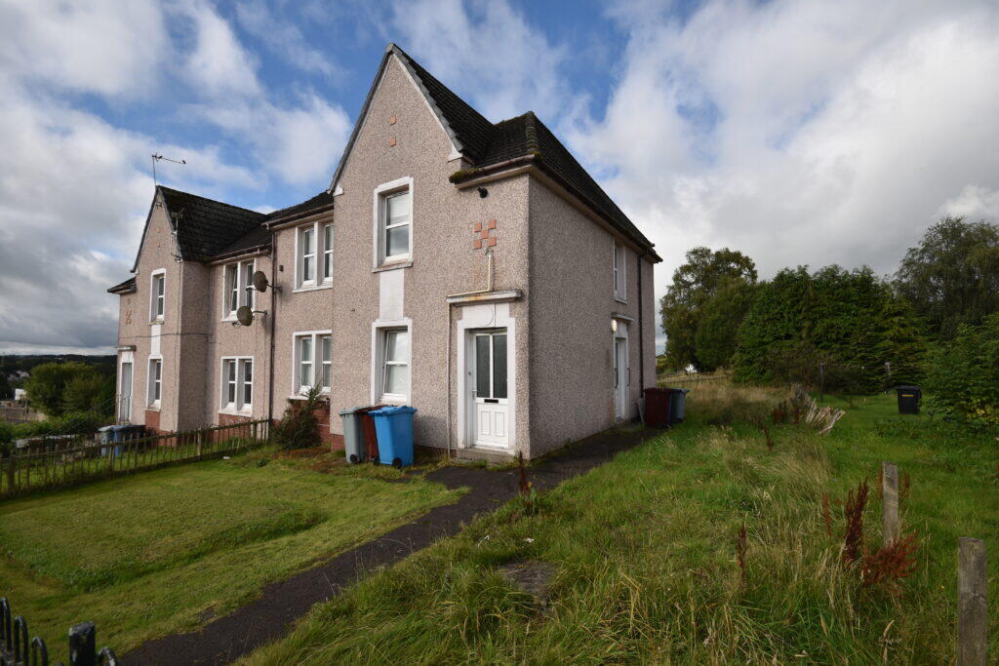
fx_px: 416
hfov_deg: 100.4
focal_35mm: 15
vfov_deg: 77.3
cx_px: 500
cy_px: 333
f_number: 8
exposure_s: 1/200
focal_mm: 10
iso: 100
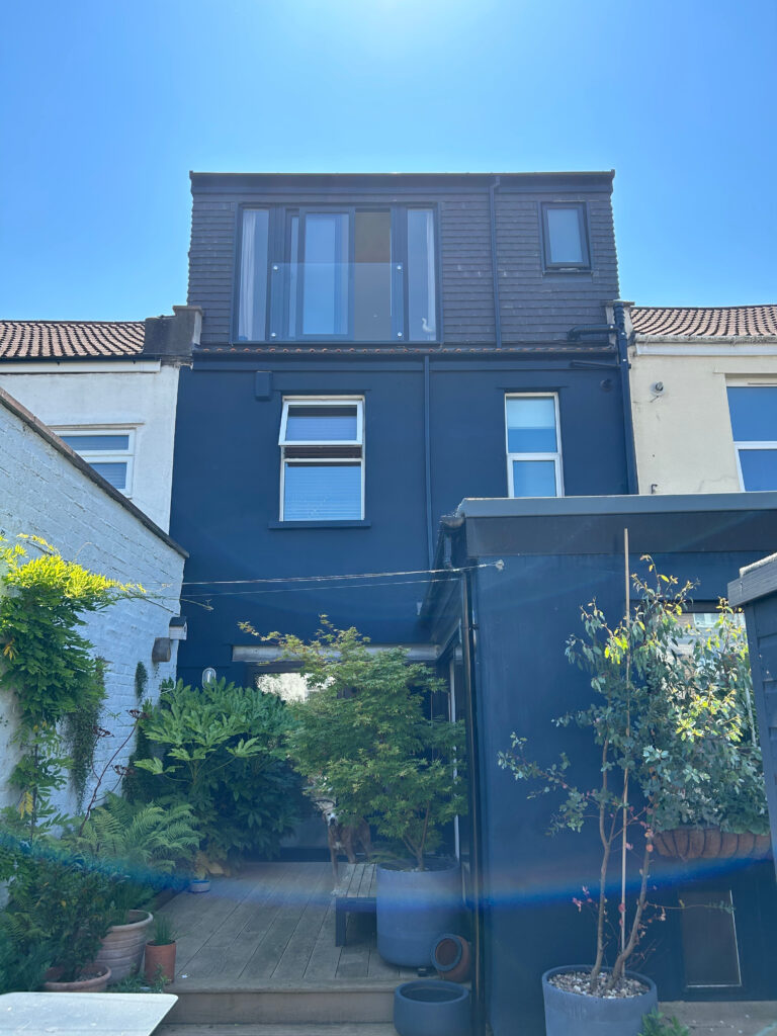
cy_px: 518
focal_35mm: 26
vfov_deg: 67.3
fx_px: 778
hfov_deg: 53.1
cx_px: 388
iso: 50
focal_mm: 5.7
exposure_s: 1/1412
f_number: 1.5
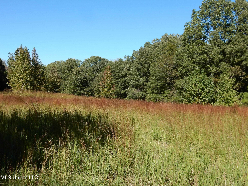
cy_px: 93
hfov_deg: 51.4
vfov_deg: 39.7
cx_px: 124
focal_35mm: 36
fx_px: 258
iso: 125
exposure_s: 1/800
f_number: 4
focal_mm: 6.4
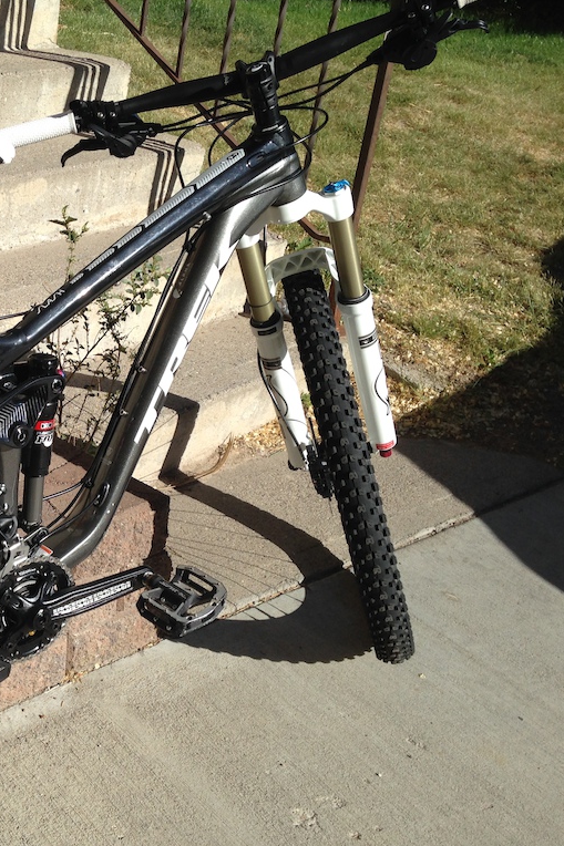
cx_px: 40
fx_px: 1081
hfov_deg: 28.0
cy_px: 423
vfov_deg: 42.8
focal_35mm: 46
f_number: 2.4
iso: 50
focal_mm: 4.12
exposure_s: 1/1466
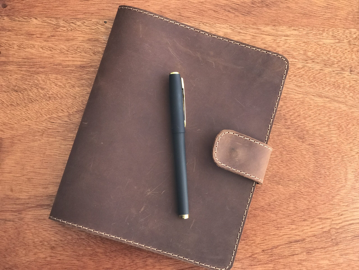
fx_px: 591
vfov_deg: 25.7
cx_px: 180
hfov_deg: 33.8
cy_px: 135
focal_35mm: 57
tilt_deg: -84.8
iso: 80
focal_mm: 6.6
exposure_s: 1/50
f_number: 2.8
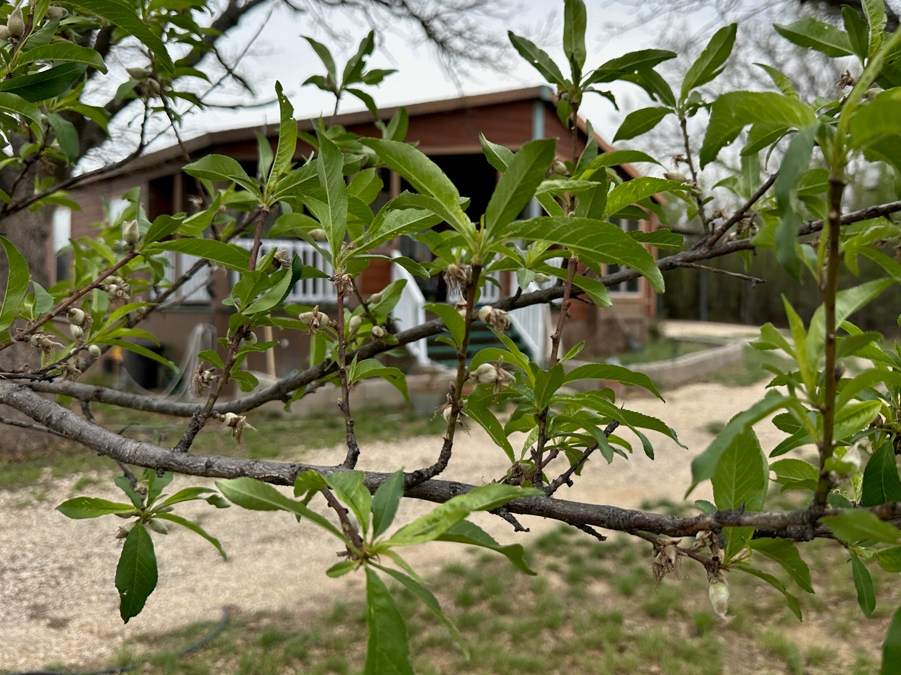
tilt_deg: +2.1
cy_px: 282
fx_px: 807
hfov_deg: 58.2
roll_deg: +0.8
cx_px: 508
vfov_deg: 45.3
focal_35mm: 31
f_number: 1.78
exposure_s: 1/1721
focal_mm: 6.86
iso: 80
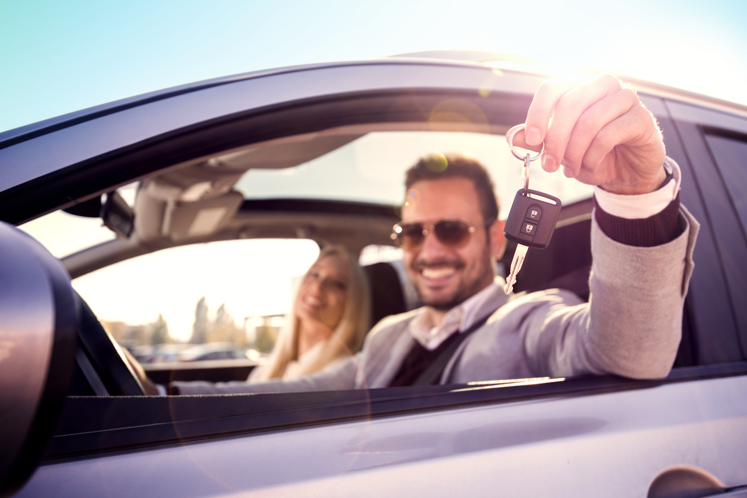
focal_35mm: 35
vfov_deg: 37.9
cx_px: 374
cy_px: 249
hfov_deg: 54.4
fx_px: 726
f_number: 4
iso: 100
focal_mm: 35
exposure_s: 1/80
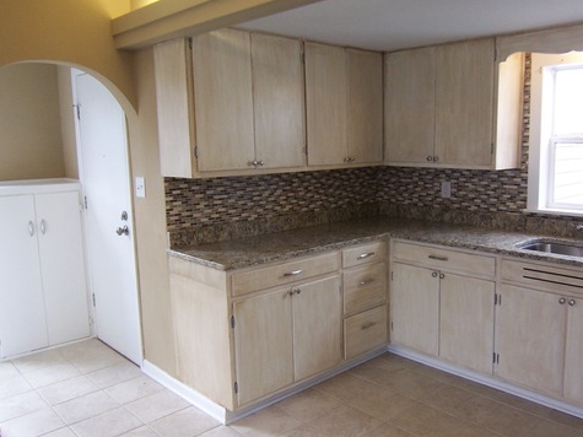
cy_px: 212
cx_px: 342
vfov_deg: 45.4
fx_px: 522
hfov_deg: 58.0
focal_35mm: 31
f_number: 2.8
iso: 100
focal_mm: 3.8
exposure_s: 1/30
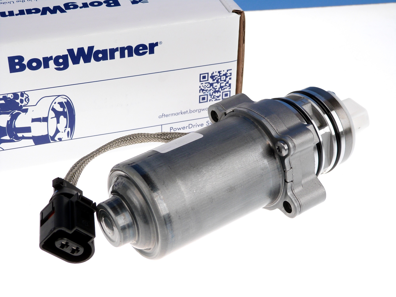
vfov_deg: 23.7
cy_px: 148
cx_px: 198
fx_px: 709
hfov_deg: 31.2
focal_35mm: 62
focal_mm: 11
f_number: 3.6
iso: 100
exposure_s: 1/125
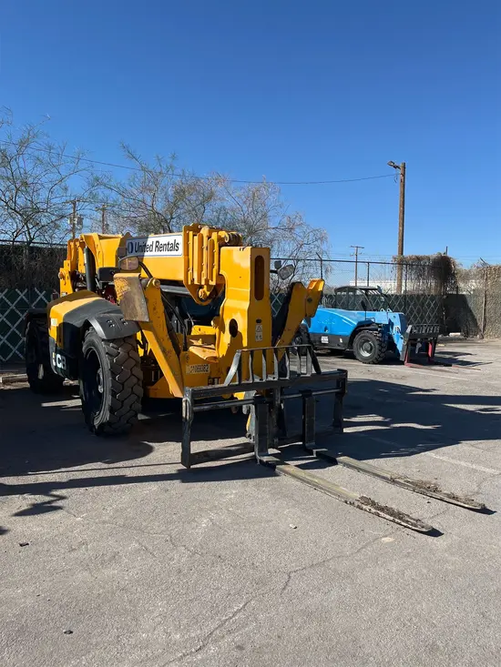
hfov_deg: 53.1
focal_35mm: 26
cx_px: 250
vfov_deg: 67.3
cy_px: 334
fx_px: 502
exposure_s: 1/3215
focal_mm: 5.1
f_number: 1.6
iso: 50
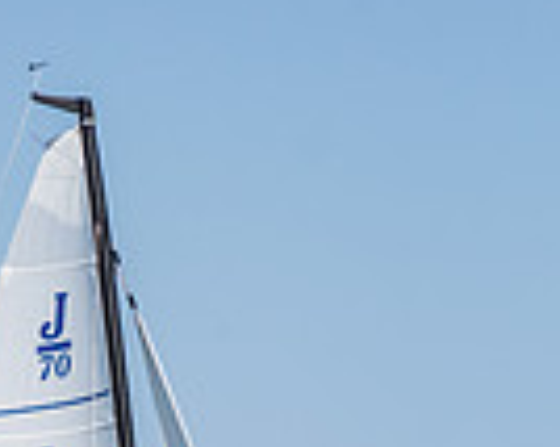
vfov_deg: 3.0
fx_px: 8629
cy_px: 881
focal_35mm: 521
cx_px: 100
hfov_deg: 3.7
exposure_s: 1/1250
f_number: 9
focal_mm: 110
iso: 400
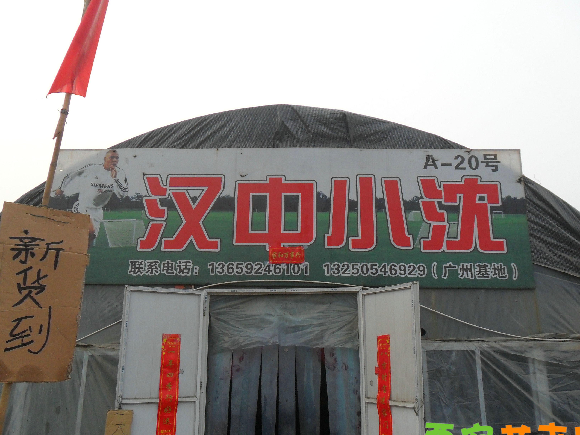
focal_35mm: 30
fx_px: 503
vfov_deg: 46.7
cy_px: 238
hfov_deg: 60.0
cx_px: 289
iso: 100
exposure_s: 1/250
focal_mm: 4.9
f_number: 3.5
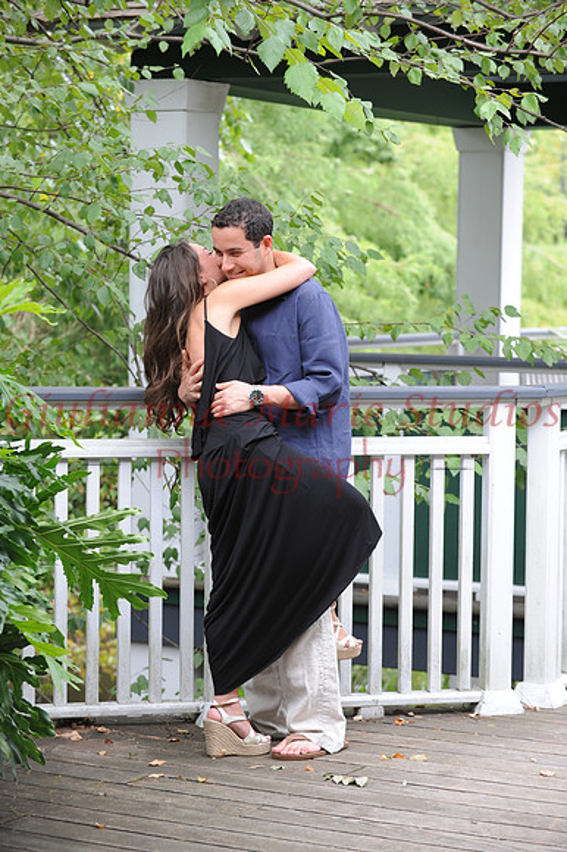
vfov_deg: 21.5
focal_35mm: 95
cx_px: 284
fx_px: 2247
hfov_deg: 14.4
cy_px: 426
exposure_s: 1/100
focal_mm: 95
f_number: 5
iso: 500
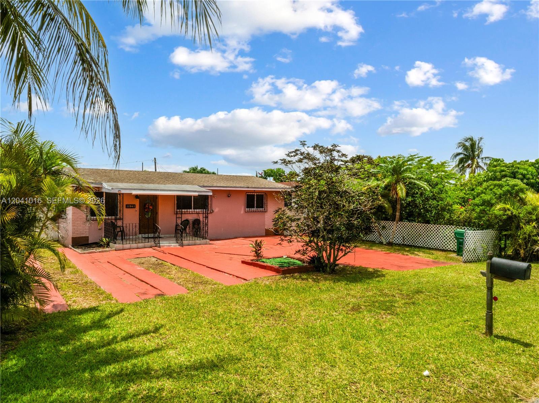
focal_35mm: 24
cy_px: 202
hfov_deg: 71.6
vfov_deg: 56.7
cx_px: 270
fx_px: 373
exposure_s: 1/240
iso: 100
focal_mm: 12.29
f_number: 11
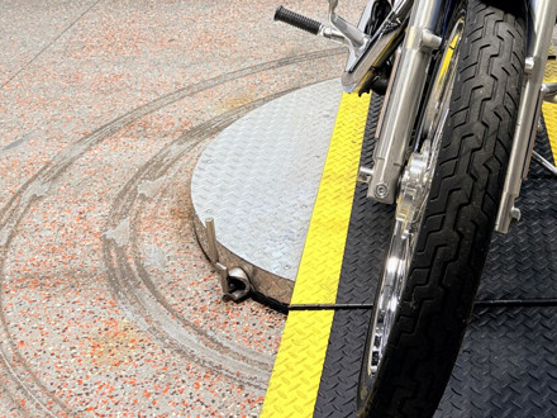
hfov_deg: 30.0
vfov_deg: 21.9
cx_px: 447
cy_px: -58
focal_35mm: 63
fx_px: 1014
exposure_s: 1/120
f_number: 1.6
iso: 32
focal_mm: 5.96
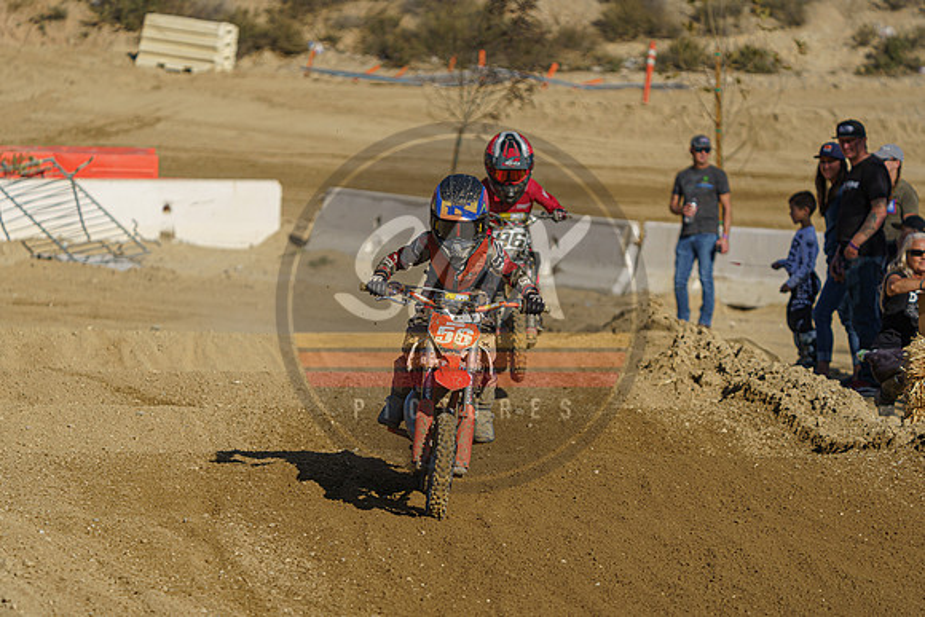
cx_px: 462
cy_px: 308
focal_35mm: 233
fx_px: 5991
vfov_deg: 5.9
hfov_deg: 8.8
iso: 100
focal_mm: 230
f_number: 5.6
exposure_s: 1/1000
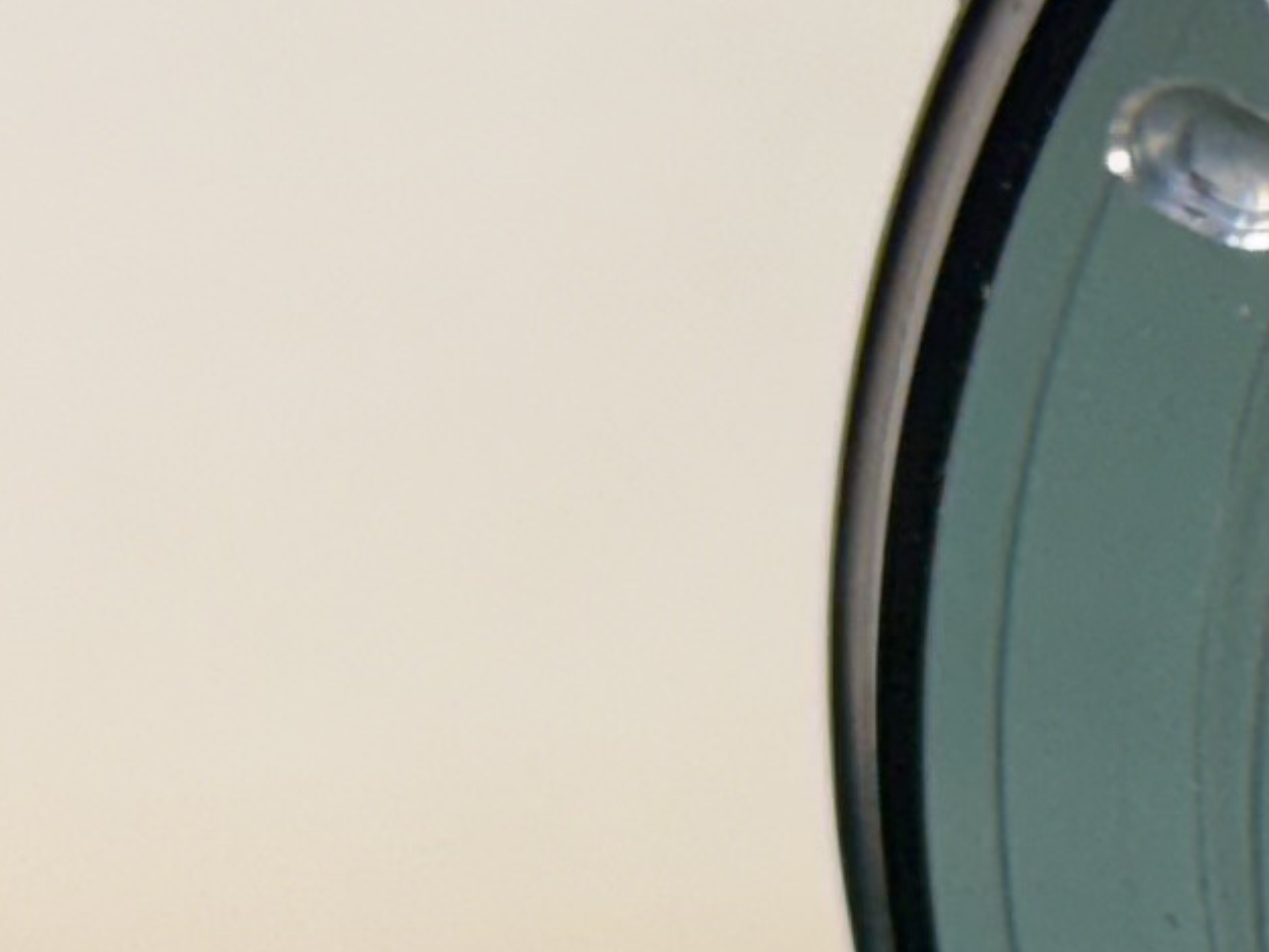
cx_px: 2536
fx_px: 11332
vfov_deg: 4.8
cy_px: 847
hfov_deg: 6.2
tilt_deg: -10.3
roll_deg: +0.0
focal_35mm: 309
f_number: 1.78
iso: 80
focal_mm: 6.76
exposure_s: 1/120
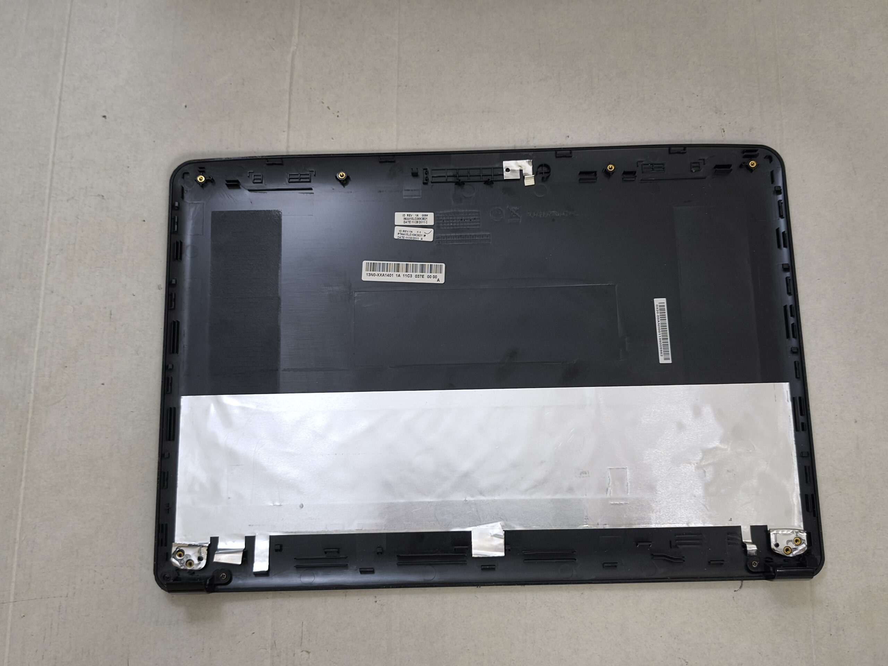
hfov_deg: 52.6
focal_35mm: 35
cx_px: 444
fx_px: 898
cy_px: 333
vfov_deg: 40.7
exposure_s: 1/50
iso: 320
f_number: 1.6
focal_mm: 6.57
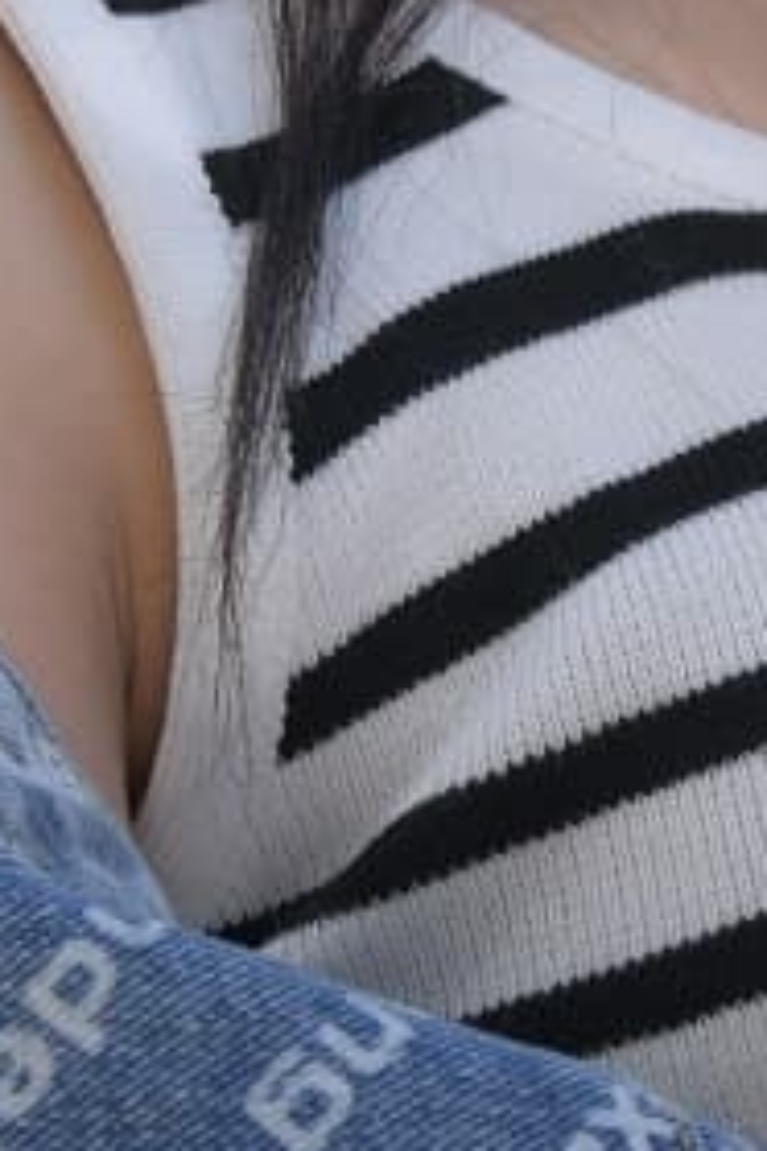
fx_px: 19621
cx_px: 1138
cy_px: -219
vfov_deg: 3.4
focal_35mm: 614
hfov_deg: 2.2
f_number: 4
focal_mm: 95
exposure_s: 1/800
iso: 160
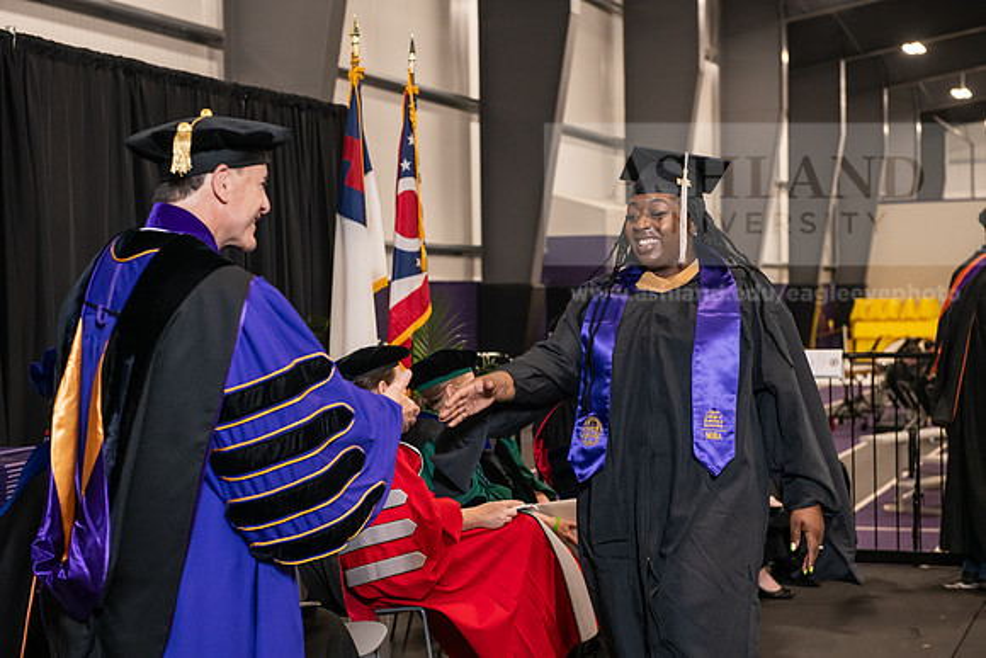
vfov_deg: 19.5
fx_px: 1918
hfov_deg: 28.8
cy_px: 329
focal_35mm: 70
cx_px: 493
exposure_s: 1/125
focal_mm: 70
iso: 2000
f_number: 5
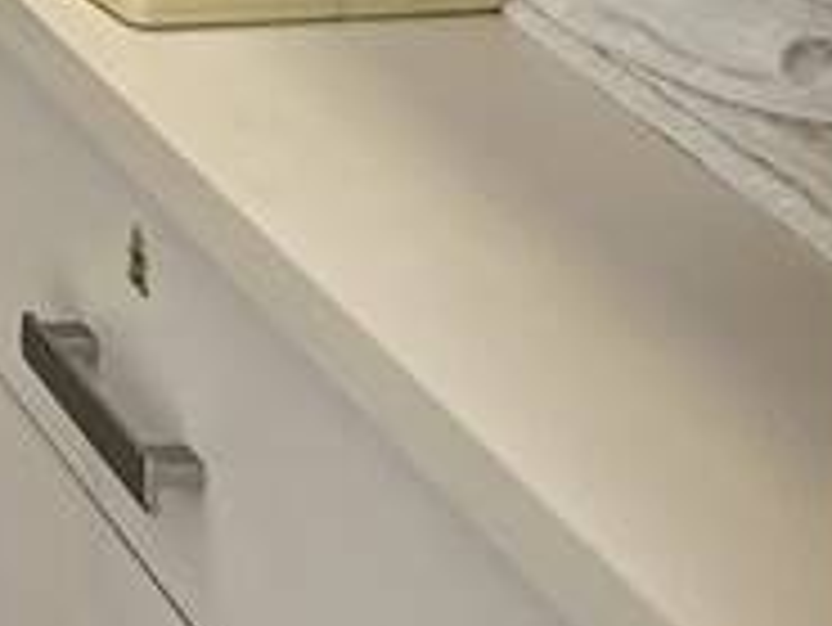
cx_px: -1133
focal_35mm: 109
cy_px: -905
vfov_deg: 11.2
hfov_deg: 13.5
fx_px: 2622
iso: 200
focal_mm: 2.22
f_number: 2.2
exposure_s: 1/60
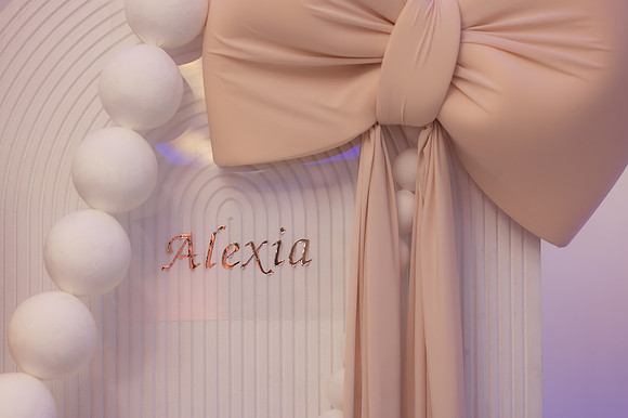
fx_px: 1482
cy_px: 209
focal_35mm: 85
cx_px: 314
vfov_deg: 16.1
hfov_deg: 23.9
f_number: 2.8
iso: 1000
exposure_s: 1/250
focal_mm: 85
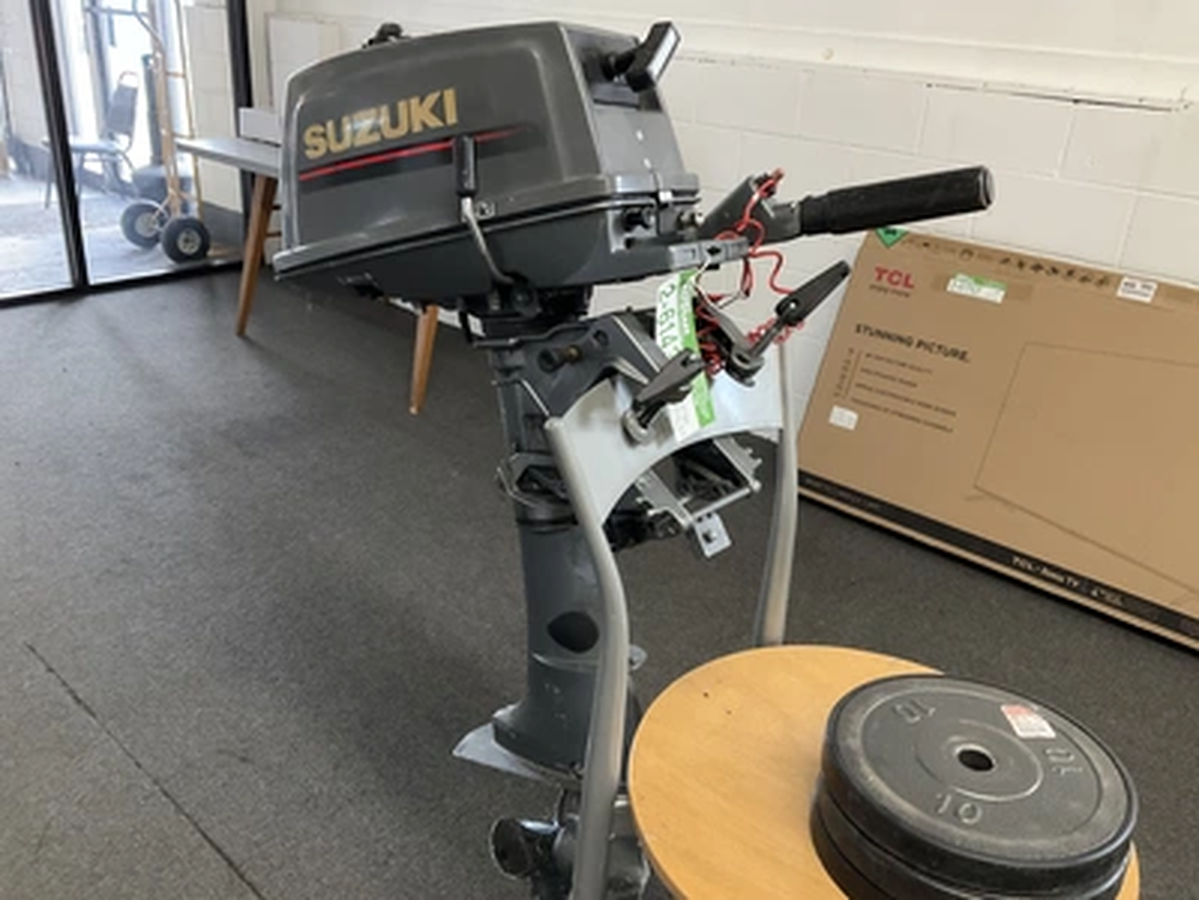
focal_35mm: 29
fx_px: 1004
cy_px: 450
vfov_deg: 48.2
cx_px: 600
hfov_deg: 61.7
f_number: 1.8
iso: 250
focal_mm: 3
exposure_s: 1/60
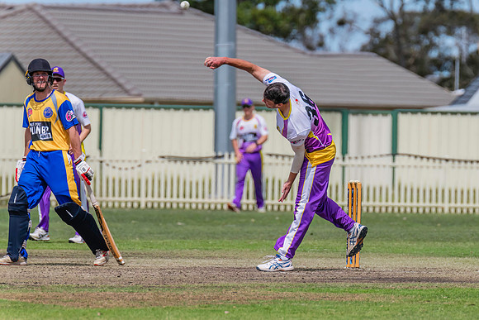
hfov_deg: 3.7
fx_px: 7385
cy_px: 178
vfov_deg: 2.5
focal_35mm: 555
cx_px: 266
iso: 800
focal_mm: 500
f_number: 9
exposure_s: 1/2500
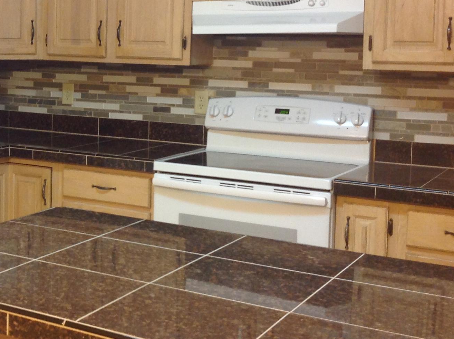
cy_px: 91
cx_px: 31
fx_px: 904
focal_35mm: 69
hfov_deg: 27.0
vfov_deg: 21.1
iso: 80
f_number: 2.4
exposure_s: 1/15
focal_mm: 4.28
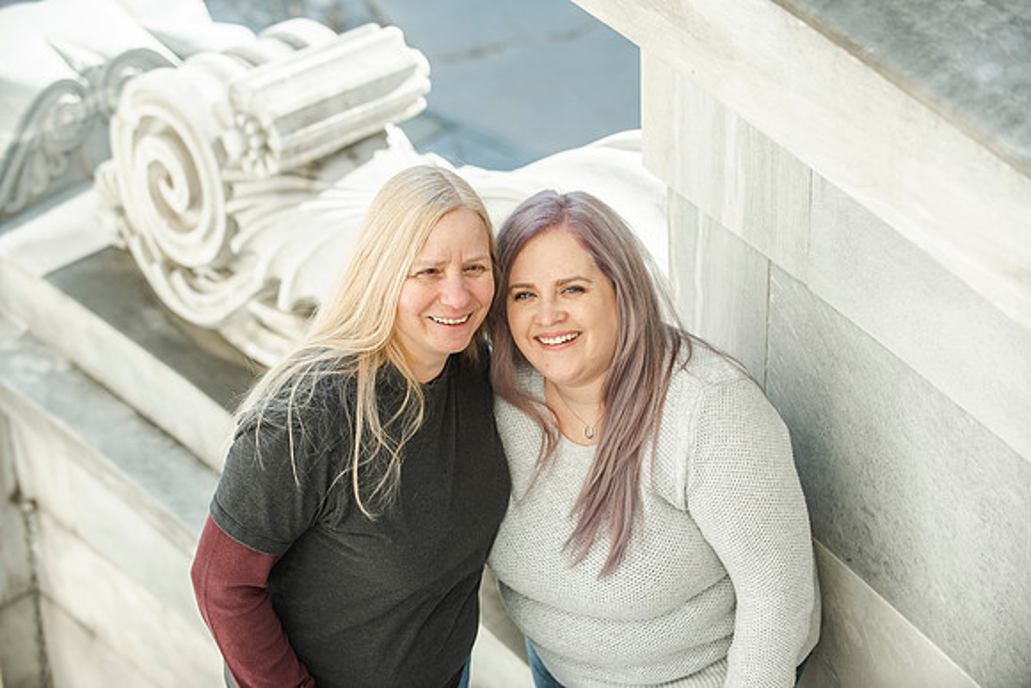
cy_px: 344
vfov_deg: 15.9
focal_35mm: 86
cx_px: 516
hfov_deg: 23.6
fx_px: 2463
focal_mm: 86
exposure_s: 1/1250
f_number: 4
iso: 400
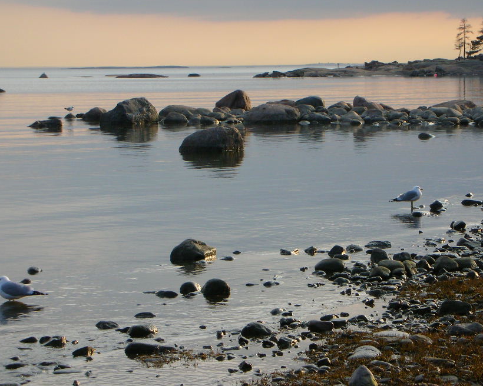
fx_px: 1830
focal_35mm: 128
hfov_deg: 15.0
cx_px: 269
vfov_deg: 12.1
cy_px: 185
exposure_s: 1/219
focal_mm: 17.4
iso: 50
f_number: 5.4
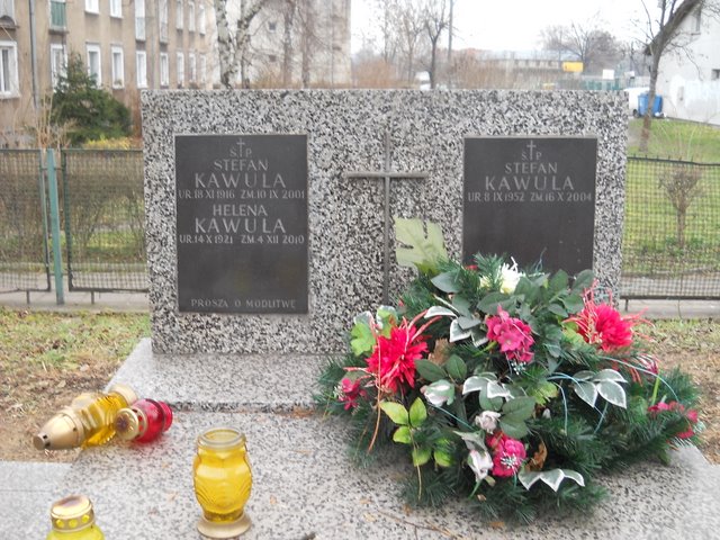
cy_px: 270
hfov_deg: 45.8
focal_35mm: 41
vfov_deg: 35.1
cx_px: 360
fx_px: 853
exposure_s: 1/50
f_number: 3.1
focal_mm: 6.72
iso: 80
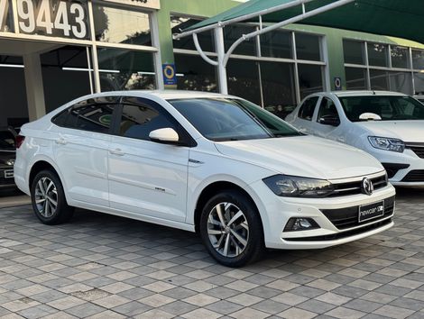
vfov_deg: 30.3
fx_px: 589
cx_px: 212
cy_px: 160
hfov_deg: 39.6
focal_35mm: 48
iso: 64
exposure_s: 1/1427
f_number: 1.78
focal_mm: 6.76
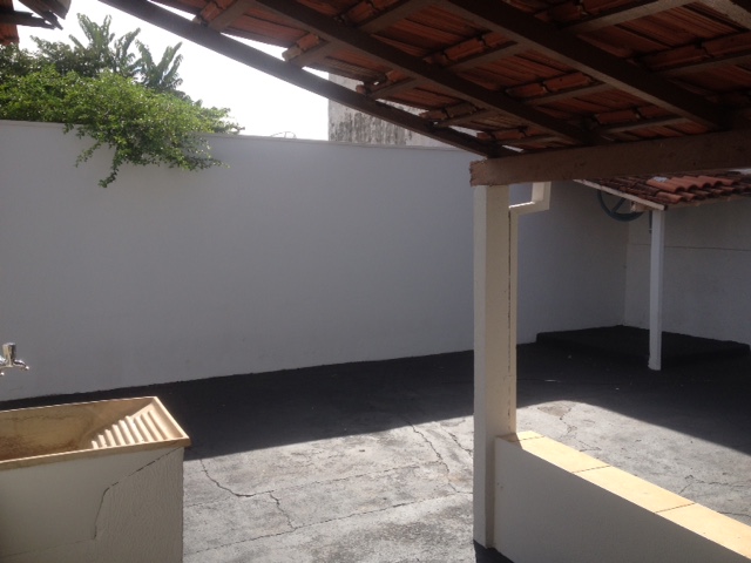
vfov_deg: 40.7
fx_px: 759
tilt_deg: -6.6
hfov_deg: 52.6
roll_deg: +3.1
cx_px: 376
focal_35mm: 35
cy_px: 282
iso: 50
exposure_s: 1/1151
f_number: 2.4
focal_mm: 4.28
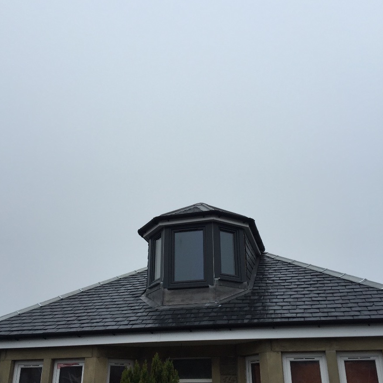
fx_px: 438
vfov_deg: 47.2
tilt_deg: +23.7
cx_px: 188
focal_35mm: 35
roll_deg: +0.1
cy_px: 209
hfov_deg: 47.2
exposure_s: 1/359
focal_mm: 4.15
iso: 32
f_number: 2.2
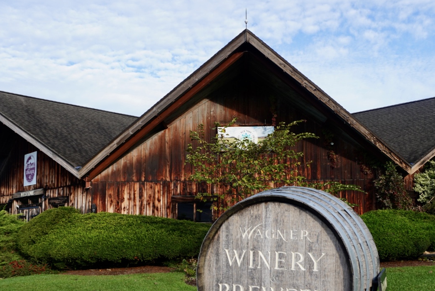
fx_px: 448
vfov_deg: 35.8
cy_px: 187
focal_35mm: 37
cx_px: 244
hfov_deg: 51.7
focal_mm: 16
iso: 100
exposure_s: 1/250
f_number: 5
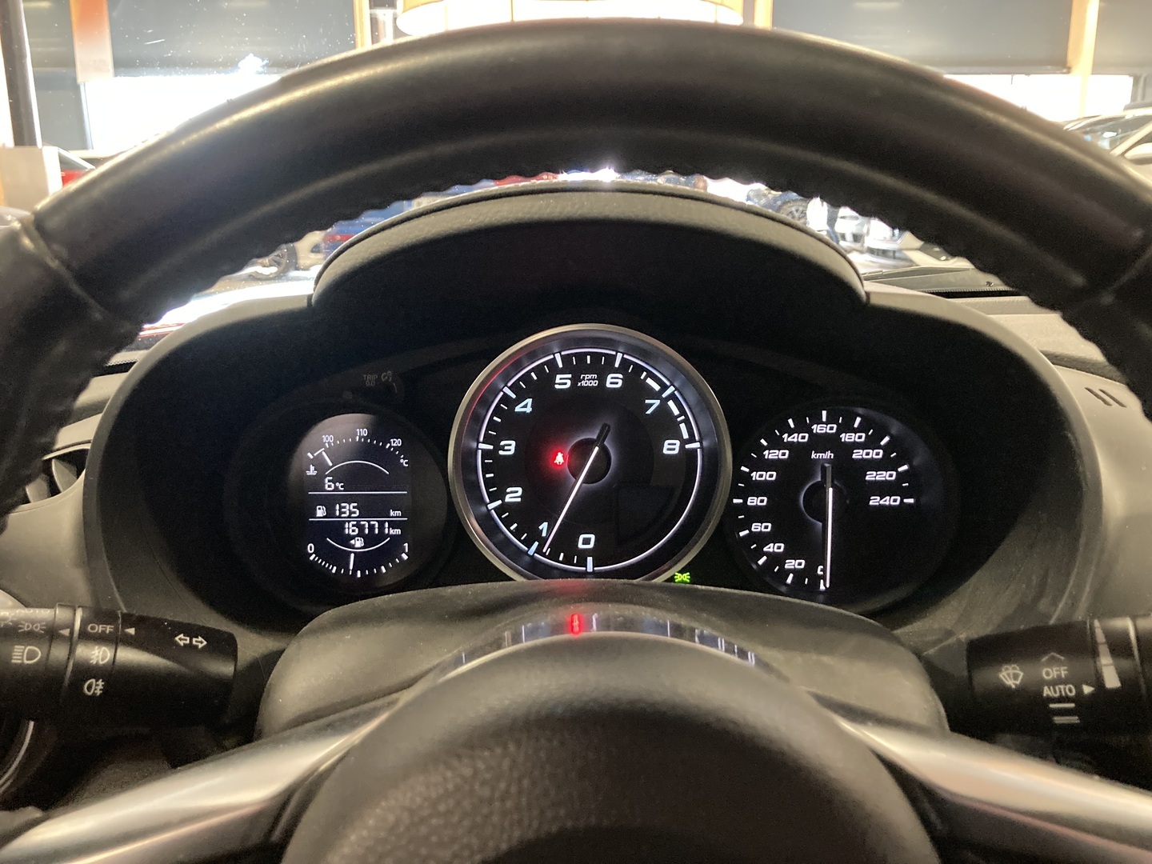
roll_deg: -0.3
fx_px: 932
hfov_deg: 63.4
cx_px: 576
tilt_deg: -14.1
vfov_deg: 49.7
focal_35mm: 28
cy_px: 432
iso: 640
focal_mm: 3.99
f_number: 1.8
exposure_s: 1/29
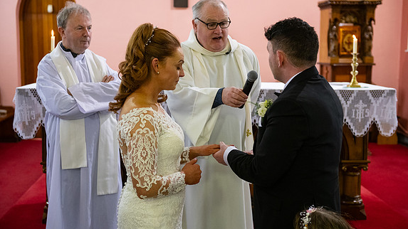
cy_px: 114
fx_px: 573
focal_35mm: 53
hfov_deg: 39.2
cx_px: 206
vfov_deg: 22.6
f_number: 3.5
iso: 1250
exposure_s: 1/160
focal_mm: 50
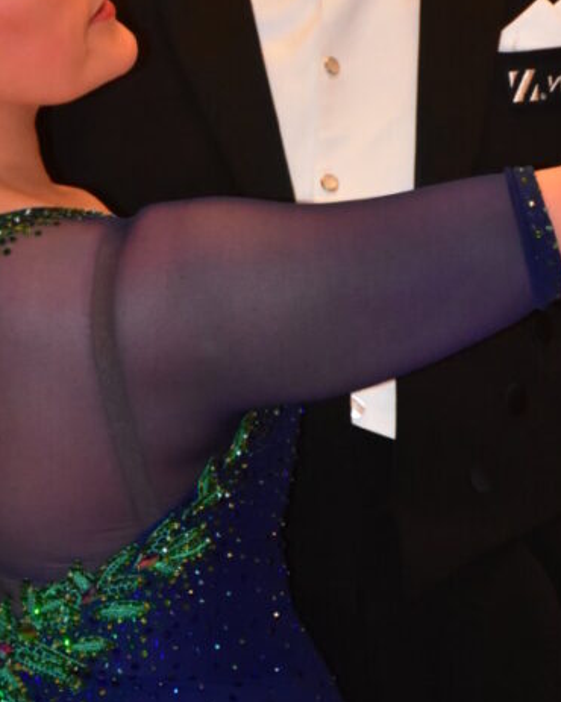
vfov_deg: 4.7
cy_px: 144
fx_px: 8577
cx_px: 259
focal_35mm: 413
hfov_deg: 3.7
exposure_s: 1/250
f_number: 6.3
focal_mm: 130
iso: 4000
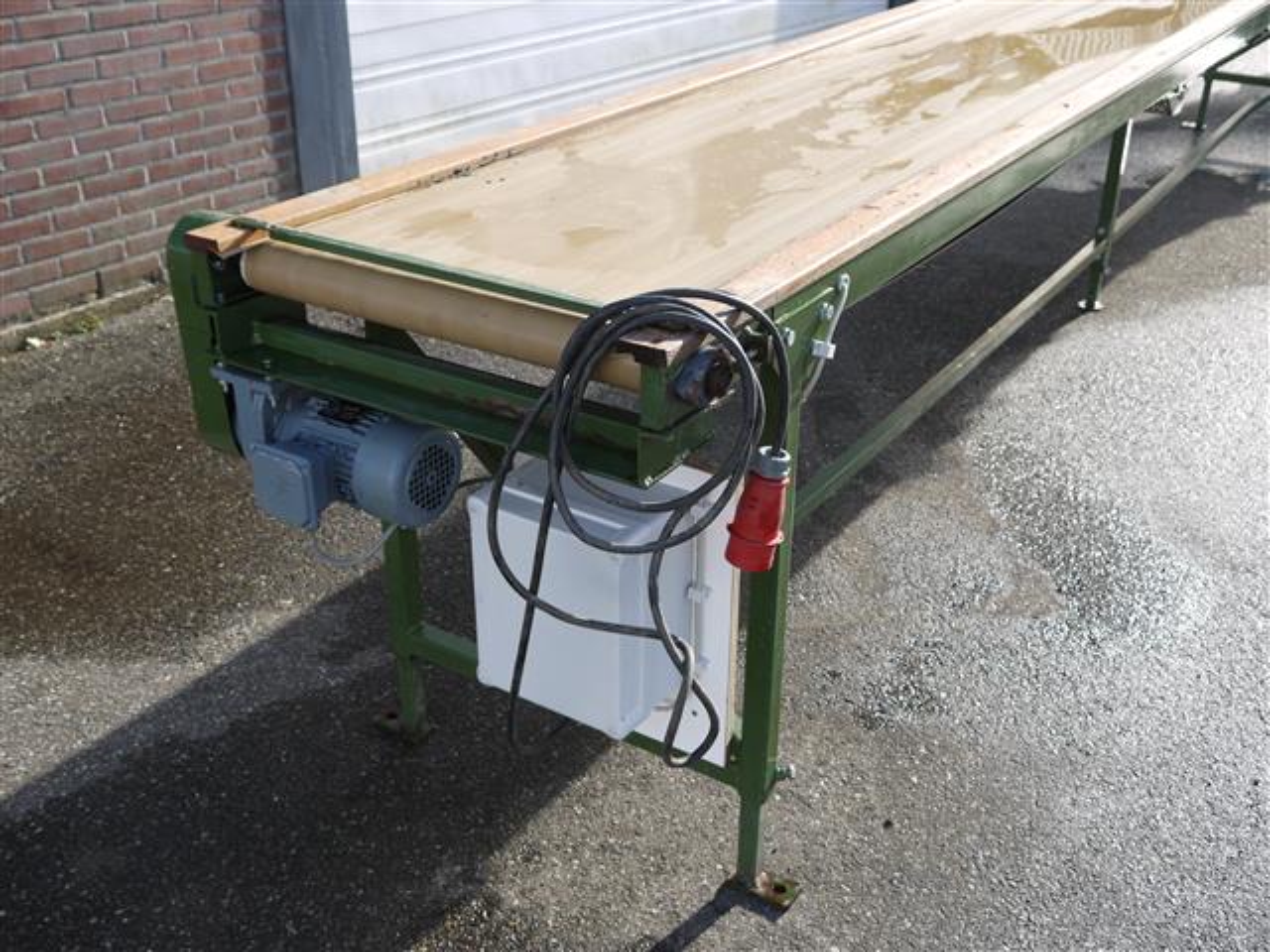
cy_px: 476
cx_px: 635
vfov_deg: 37.7
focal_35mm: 38
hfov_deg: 49.0
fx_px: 1394
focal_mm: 19
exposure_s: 1/200
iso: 100
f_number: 5.6
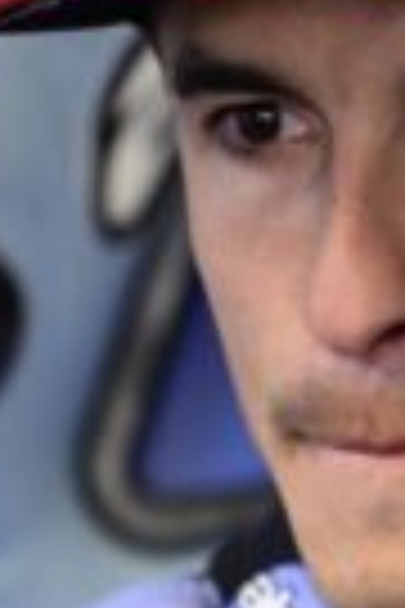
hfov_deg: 0.8
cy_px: 365
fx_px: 30001
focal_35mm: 1778
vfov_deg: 1.2
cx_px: 423
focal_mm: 400
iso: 4000
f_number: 2.8
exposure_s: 1/640
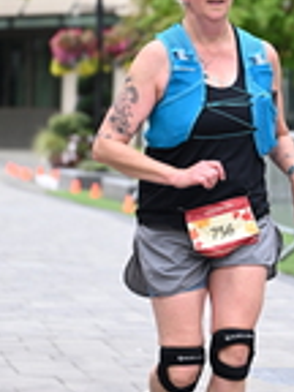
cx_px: 265
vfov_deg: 7.7
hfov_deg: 5.8
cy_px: 76
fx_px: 2922
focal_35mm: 258
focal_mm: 70
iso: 640
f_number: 2.8
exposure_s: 1/1250
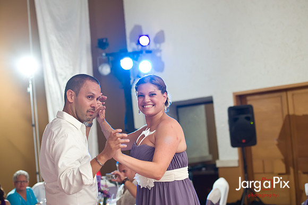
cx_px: 154
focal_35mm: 70
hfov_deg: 28.9
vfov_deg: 19.4
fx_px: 599
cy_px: 102
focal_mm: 70
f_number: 3.2
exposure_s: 1/125
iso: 1600
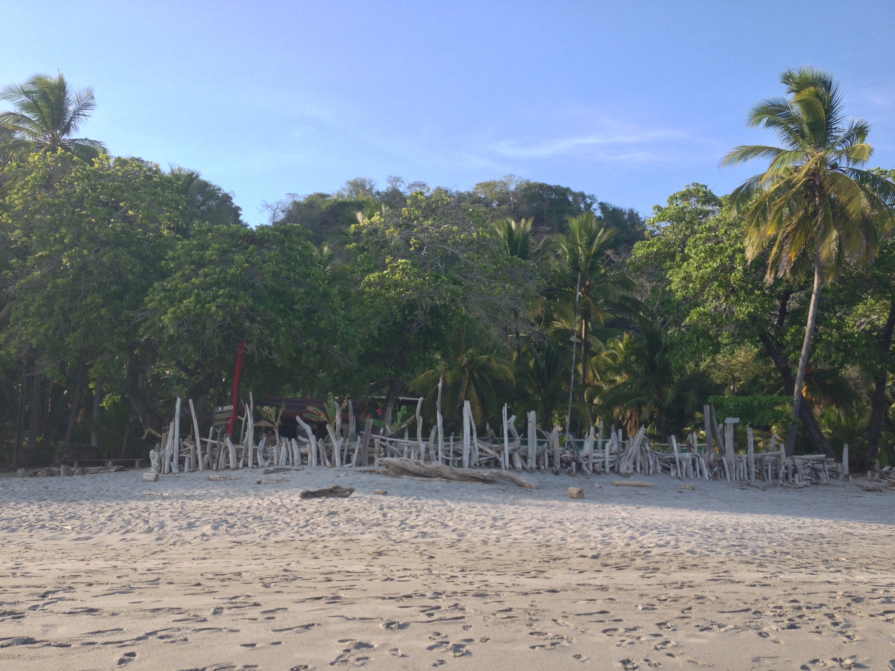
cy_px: 336
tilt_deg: +8.1
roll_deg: +0.2
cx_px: 448
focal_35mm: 35
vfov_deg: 40.7
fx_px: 905
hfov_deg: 52.6
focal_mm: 4.28
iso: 50
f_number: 2.4
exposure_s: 1/389
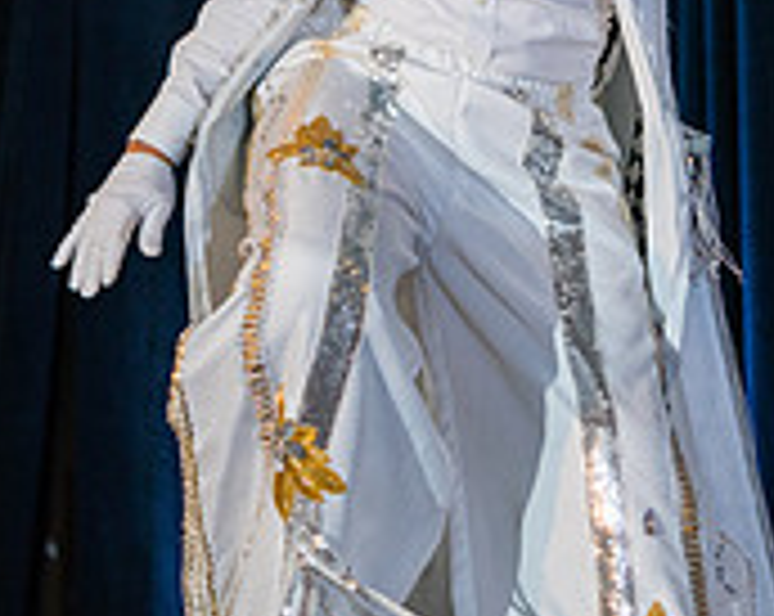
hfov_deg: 11.2
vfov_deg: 8.9
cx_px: 459
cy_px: -99
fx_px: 3933
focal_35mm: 172
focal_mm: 70
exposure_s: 1/200
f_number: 4
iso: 1600
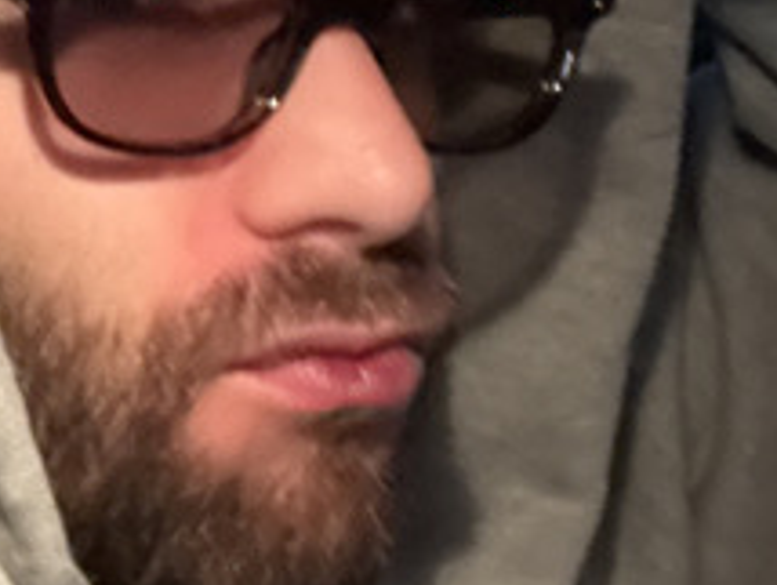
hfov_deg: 19.6
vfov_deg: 15.1
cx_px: 51
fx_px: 2202
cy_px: 187
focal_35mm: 98
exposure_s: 1/16
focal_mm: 2.69
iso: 640
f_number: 1.9
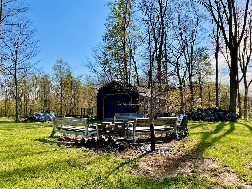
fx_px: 211
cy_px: 94
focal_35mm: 29
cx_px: 126
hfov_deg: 61.7
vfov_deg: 48.2
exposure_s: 1/1984
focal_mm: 3
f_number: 1.8
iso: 16
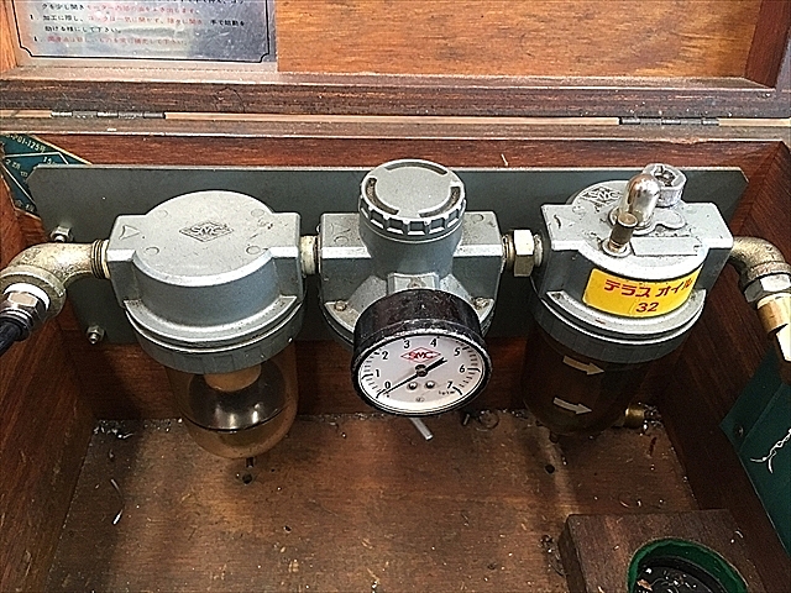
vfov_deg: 48.2
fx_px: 663
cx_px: 396
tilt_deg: -41.8
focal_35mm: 29
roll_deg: -3.6
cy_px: 296
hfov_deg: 61.7
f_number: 2.2
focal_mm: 4.15
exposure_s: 1/24
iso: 200
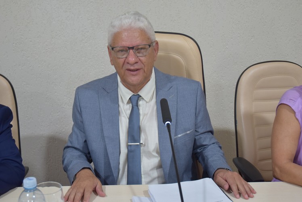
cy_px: 101
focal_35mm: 51
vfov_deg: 26.5
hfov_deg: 38.9
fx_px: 428
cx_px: 151
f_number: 4
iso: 560
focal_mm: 34
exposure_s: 1/60
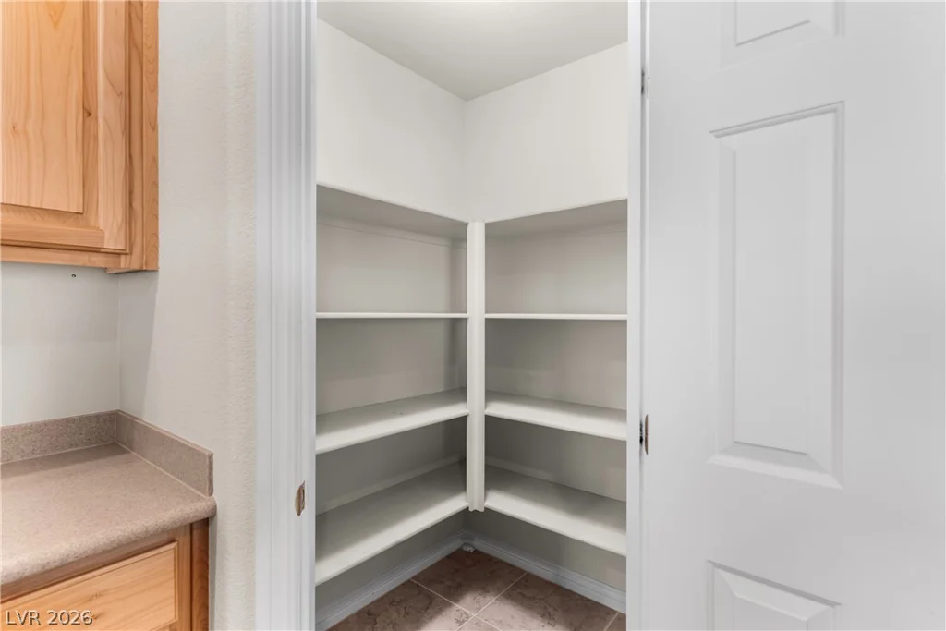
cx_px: 473
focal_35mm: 17
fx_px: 447
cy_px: 316
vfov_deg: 70.5
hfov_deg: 93.3
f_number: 8
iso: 400
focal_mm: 17
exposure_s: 1/8
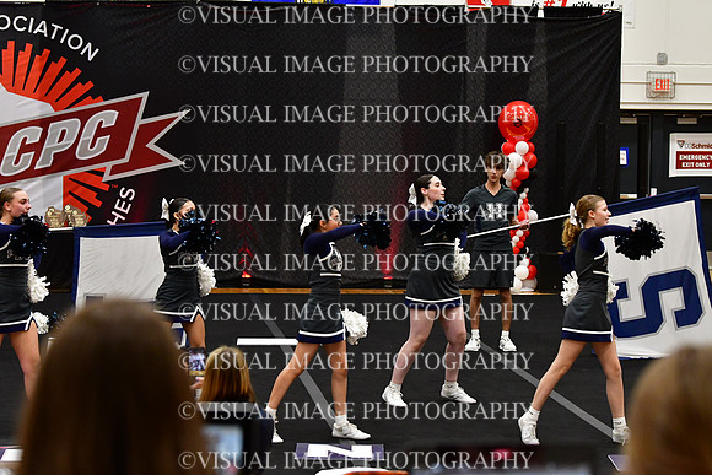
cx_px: 356
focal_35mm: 105
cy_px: 238
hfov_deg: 19.5
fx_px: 2077
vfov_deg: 13.0
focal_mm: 70
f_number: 4
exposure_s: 1/500
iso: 4000
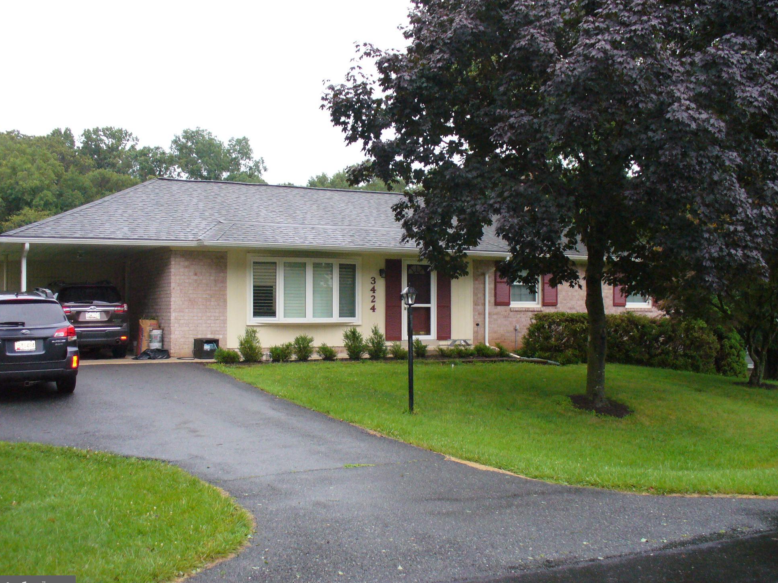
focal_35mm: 39
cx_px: 386
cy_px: 301
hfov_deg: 47.9
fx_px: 876
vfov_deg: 36.8
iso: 200
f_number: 2.8
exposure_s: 1/30
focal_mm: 6.1
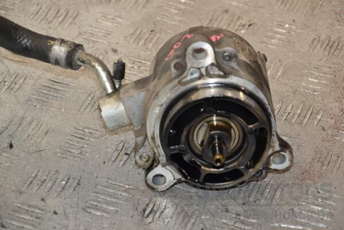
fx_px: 1319
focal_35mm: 138
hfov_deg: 14.9
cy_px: 115
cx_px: 172
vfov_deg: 9.9
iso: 800
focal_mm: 92
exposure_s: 1/200
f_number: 6.3
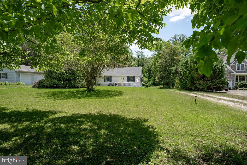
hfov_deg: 77.3
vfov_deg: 56.2
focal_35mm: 22
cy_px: 82
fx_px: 154
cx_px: 124
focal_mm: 22.5
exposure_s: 1/200
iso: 80
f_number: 5
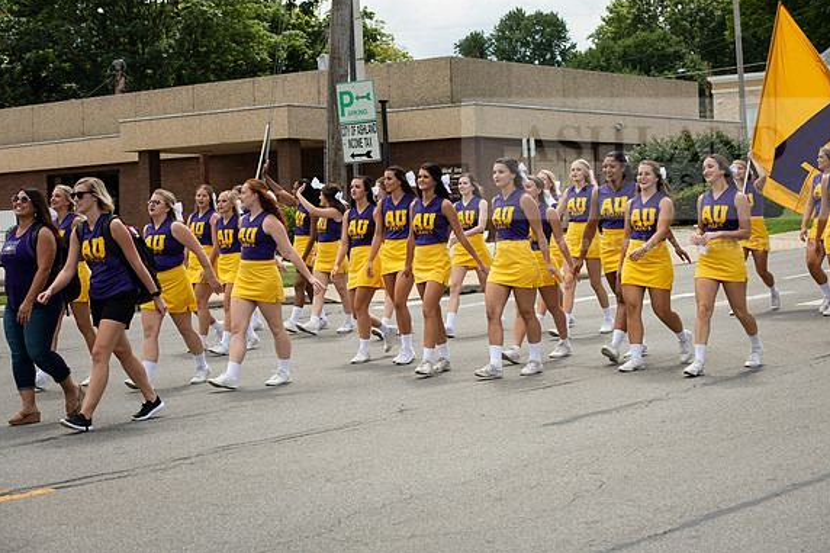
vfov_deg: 19.2
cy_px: 274
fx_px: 1636
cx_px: 418
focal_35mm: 71
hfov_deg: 28.5
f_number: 7.1
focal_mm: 70
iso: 250
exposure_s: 1/640
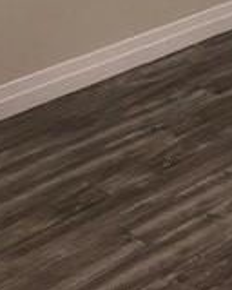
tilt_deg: -7.6
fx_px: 936
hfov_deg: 13.2
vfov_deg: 15.6
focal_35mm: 109
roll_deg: +0.9
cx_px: 366
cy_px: -194
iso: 64
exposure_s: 1/15
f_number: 1.8
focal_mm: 3.99
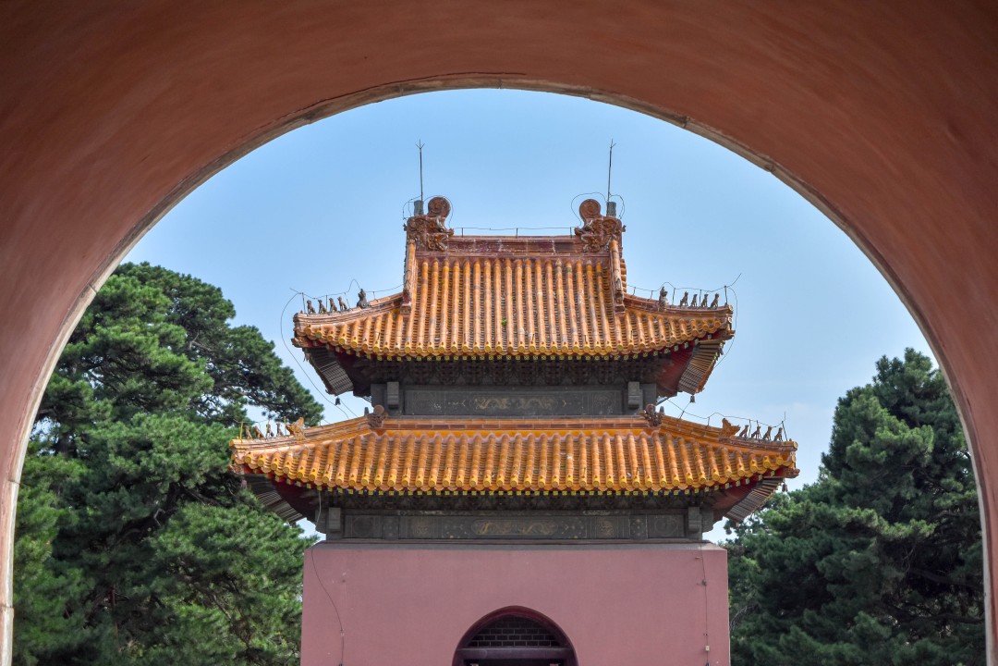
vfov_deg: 16.6
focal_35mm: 82
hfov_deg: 24.6
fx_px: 2287
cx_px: 499
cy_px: 333
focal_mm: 55
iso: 400
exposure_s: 1/1500
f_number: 5.6
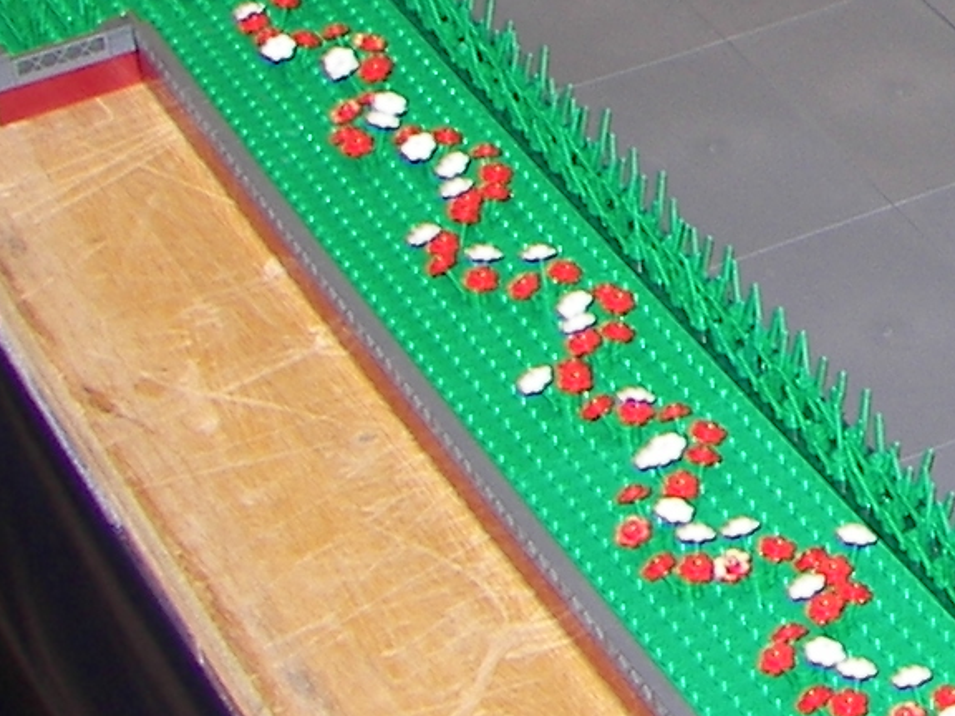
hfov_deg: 11.1
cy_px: -688
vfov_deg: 8.7
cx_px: 1907
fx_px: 4469
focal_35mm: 162
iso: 50
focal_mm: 6
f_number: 2.8
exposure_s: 1/30
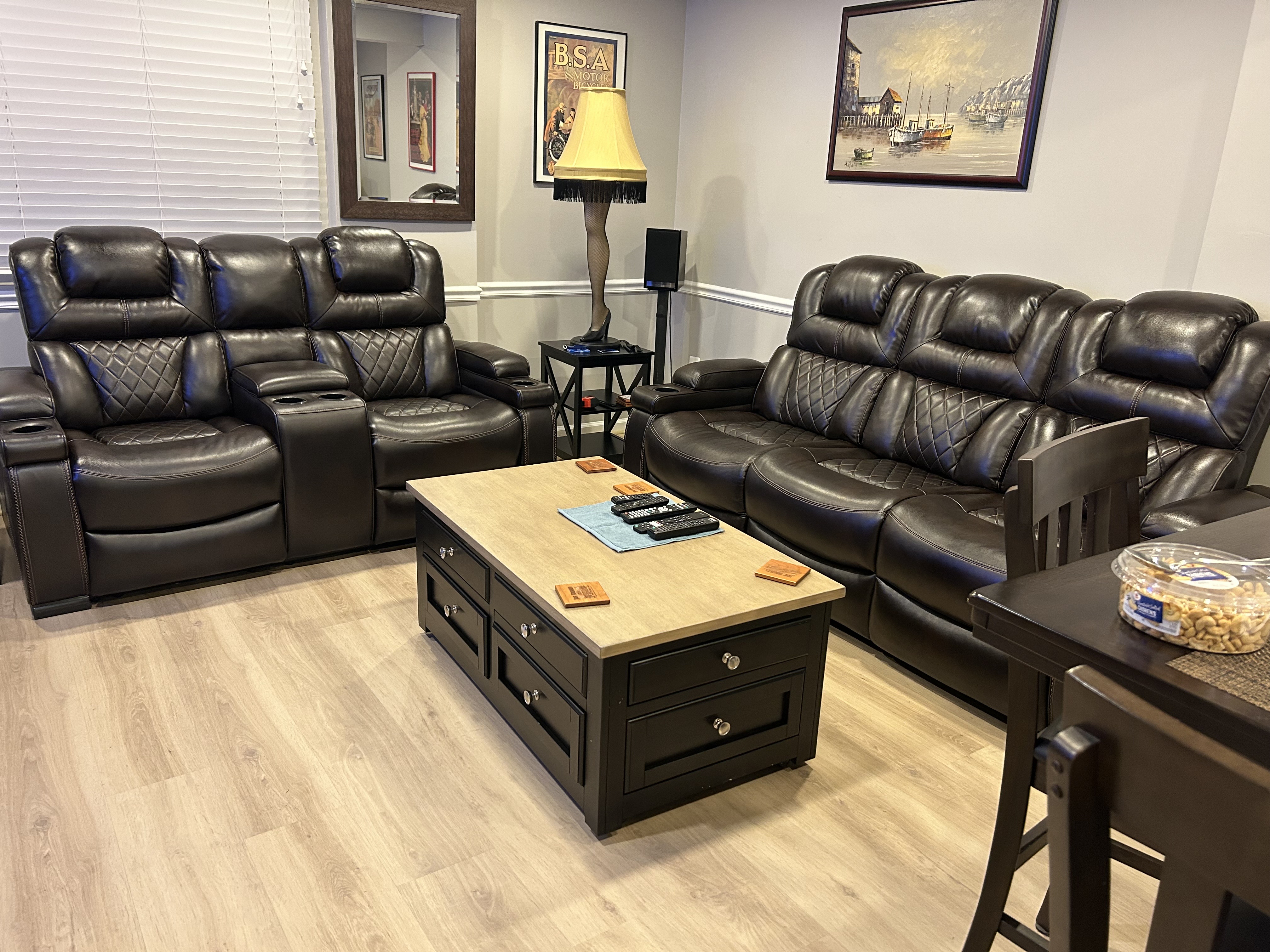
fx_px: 954
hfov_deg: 67.3
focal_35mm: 26
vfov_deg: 53.1
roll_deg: -3.3
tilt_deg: -18.4
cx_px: 635
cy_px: 476
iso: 250
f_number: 1.5
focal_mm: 5.7
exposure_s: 1/60
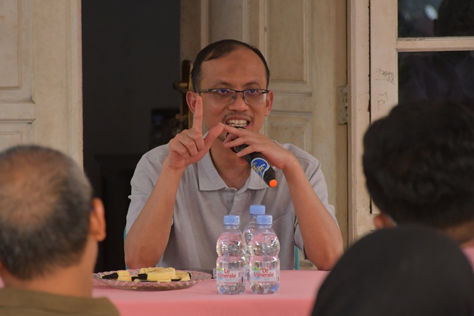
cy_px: 168
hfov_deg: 8.1
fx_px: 3357
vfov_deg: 5.4
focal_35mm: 255
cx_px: 214
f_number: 5.6
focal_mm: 140
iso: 1000
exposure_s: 1/125
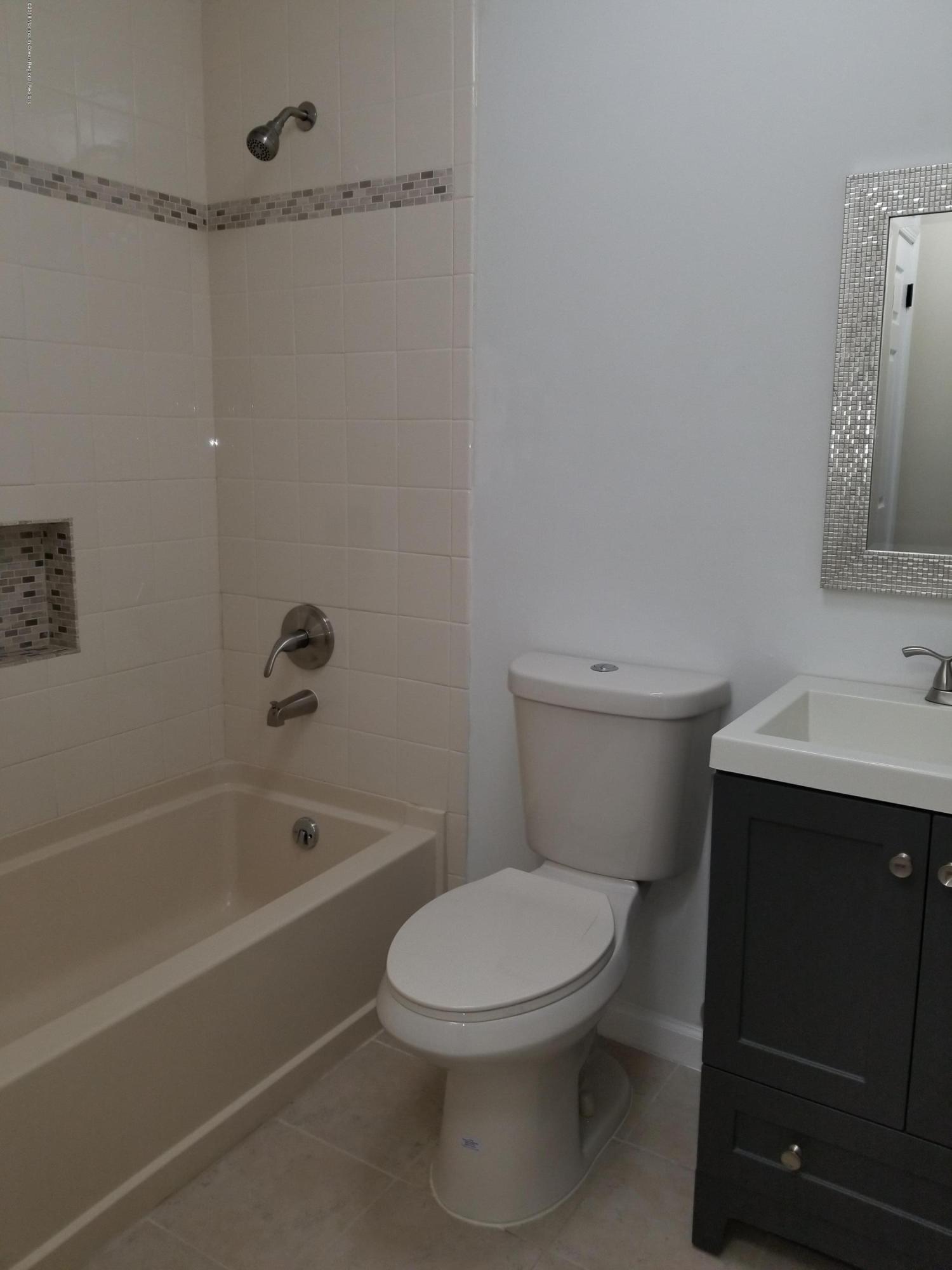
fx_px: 953
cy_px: 635
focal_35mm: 26
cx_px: 476
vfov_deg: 67.3
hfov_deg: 53.1
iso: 80
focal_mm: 4.25
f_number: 1.7
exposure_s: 1/120
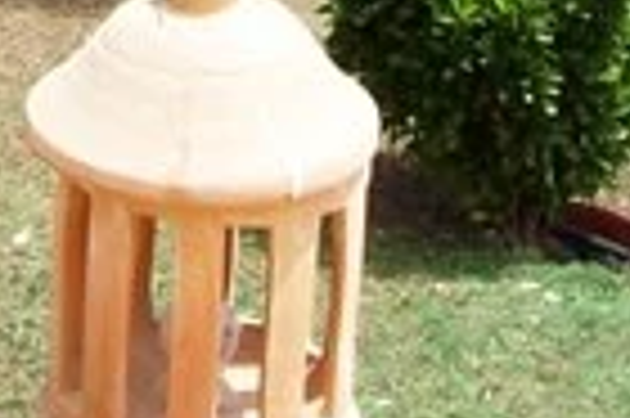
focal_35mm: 202
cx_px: -74
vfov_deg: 6.2
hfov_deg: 10.1
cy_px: -834
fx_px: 3531
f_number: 4.8
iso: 80
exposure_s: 1/313
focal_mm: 6
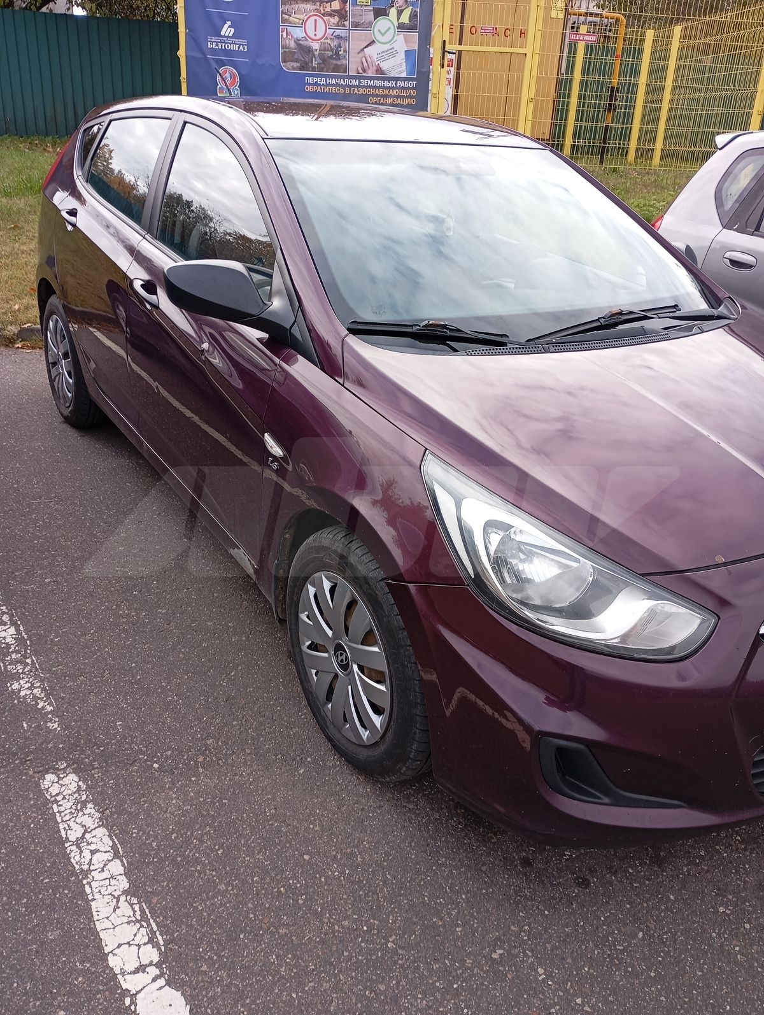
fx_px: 822
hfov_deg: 49.9
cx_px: 382
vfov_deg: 63.4
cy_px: 508
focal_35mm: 28
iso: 101
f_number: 1.8
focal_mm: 4.27
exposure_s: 1/175
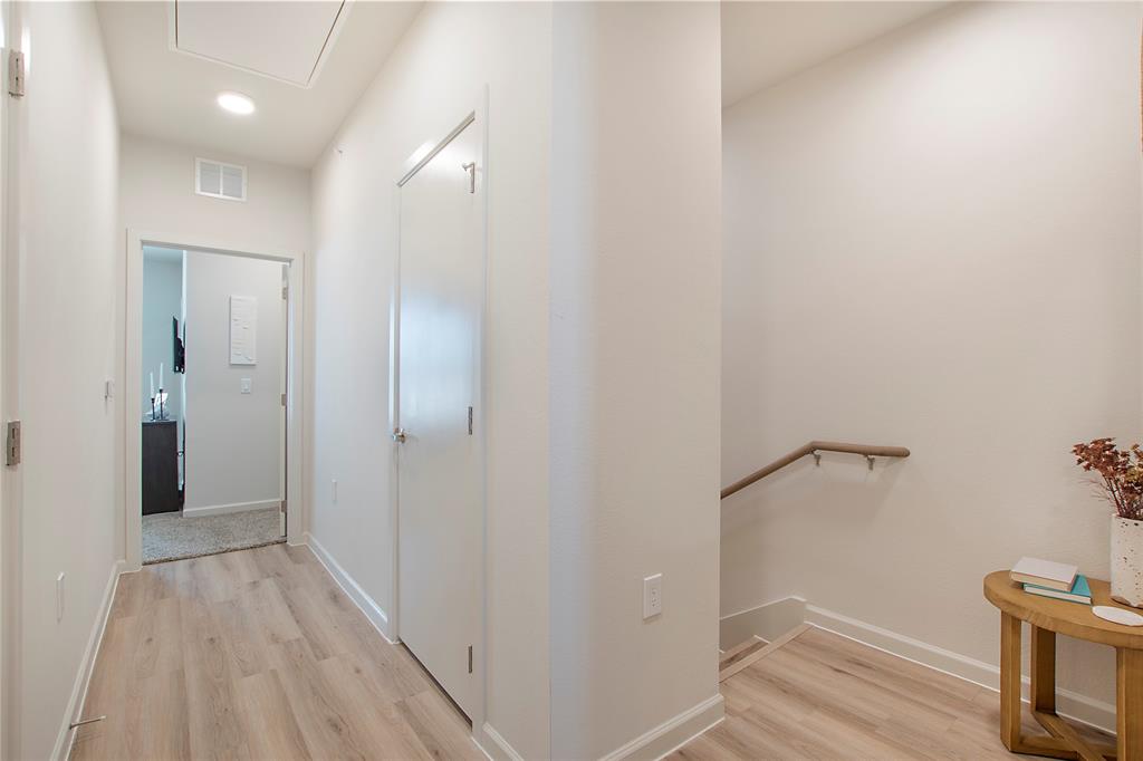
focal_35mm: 15
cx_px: 572
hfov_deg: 100.4
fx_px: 476
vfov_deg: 77.3
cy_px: 380
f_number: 5.6
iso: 100
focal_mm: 10
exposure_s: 1/30
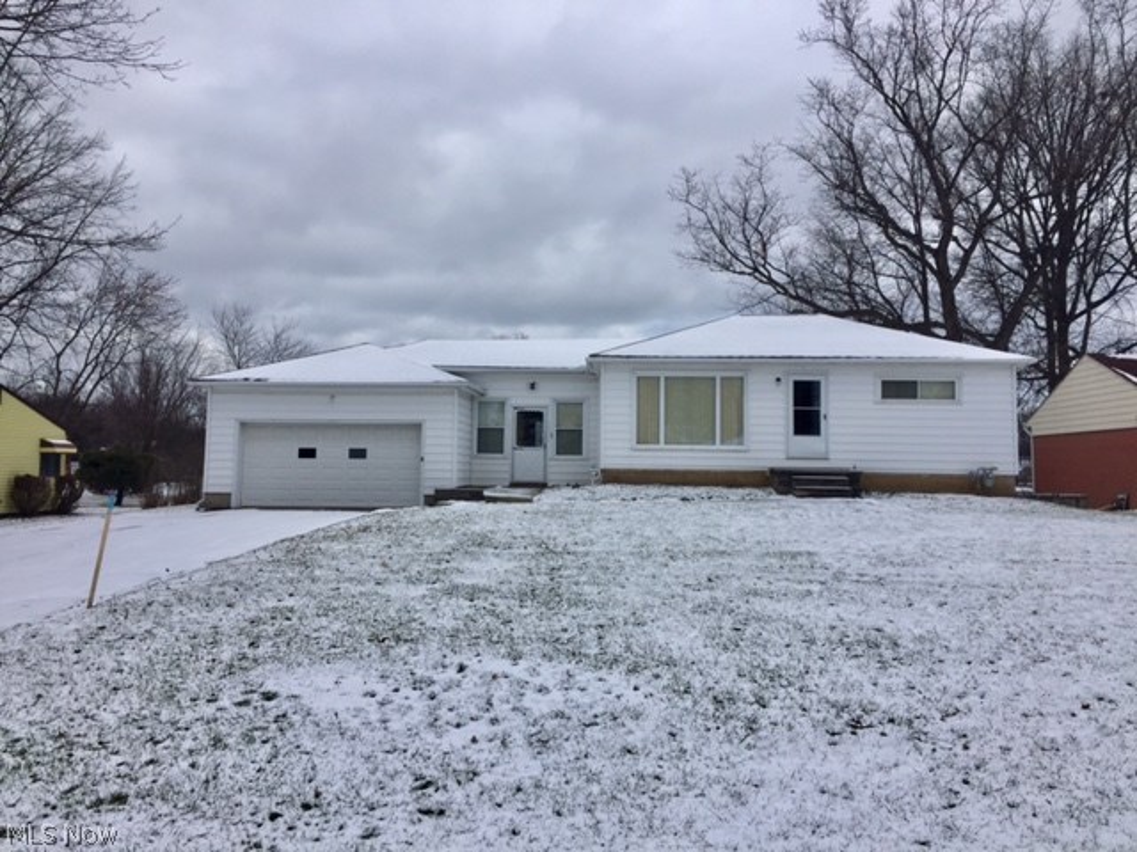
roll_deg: -1.5
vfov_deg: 48.2
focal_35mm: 29
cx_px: 568
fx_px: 953
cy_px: 426
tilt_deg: +4.0
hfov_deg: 61.7
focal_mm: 4.15
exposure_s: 1/2825
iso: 32
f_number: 2.2
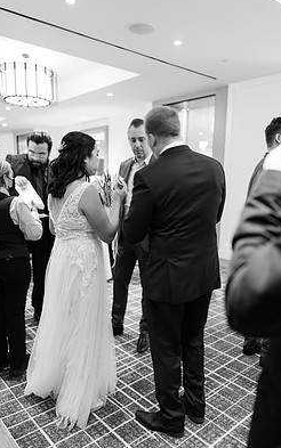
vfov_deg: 66.4
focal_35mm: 28
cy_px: 241
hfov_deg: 44.6
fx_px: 343
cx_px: 140
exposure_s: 1/30
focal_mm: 24
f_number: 1.4
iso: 500
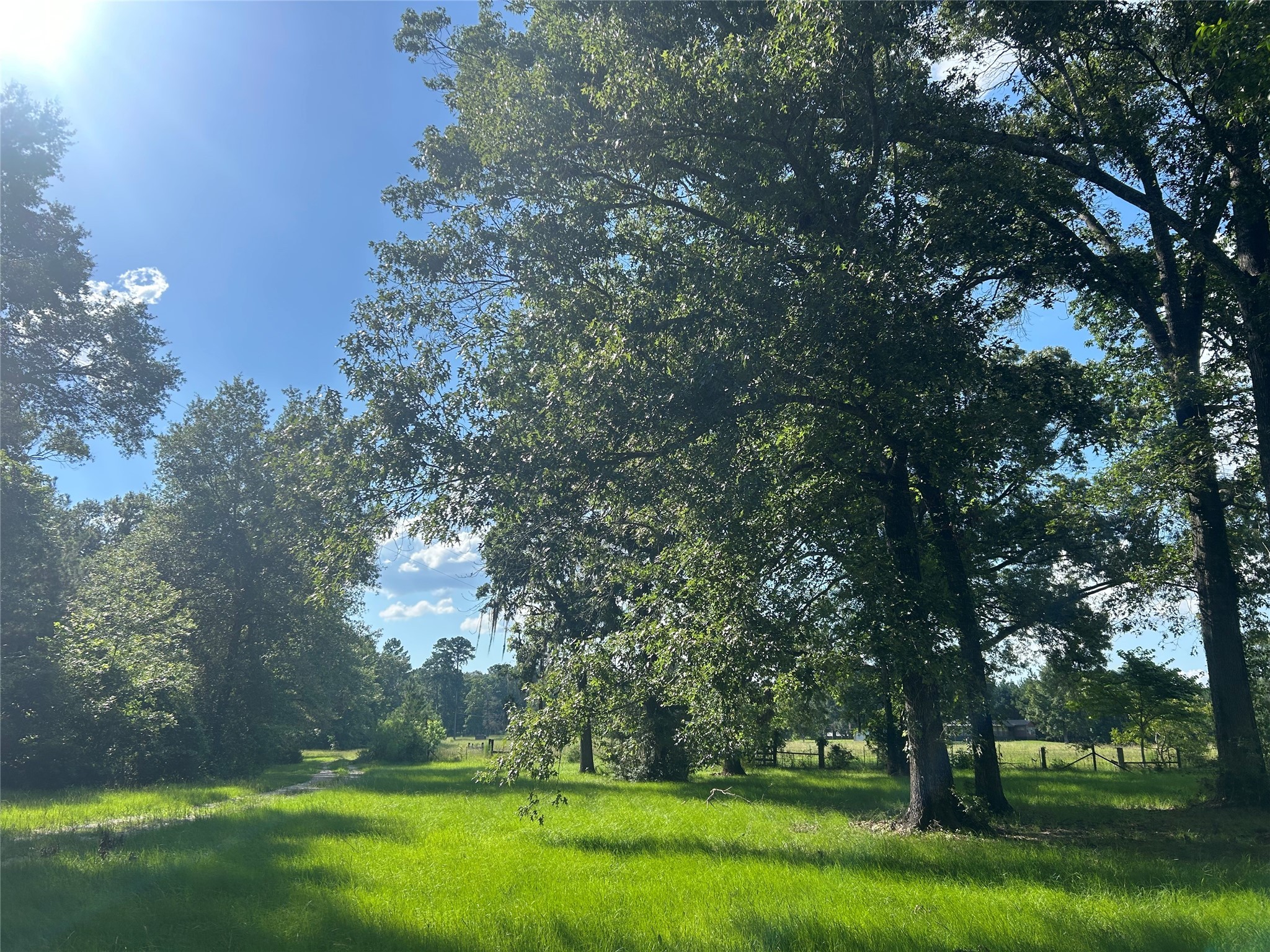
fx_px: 954
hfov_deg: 67.3
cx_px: 635
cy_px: 476
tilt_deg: +16.4
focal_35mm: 26
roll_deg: +1.5
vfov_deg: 53.1
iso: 50
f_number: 1.5
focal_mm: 5.7
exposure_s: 1/3356
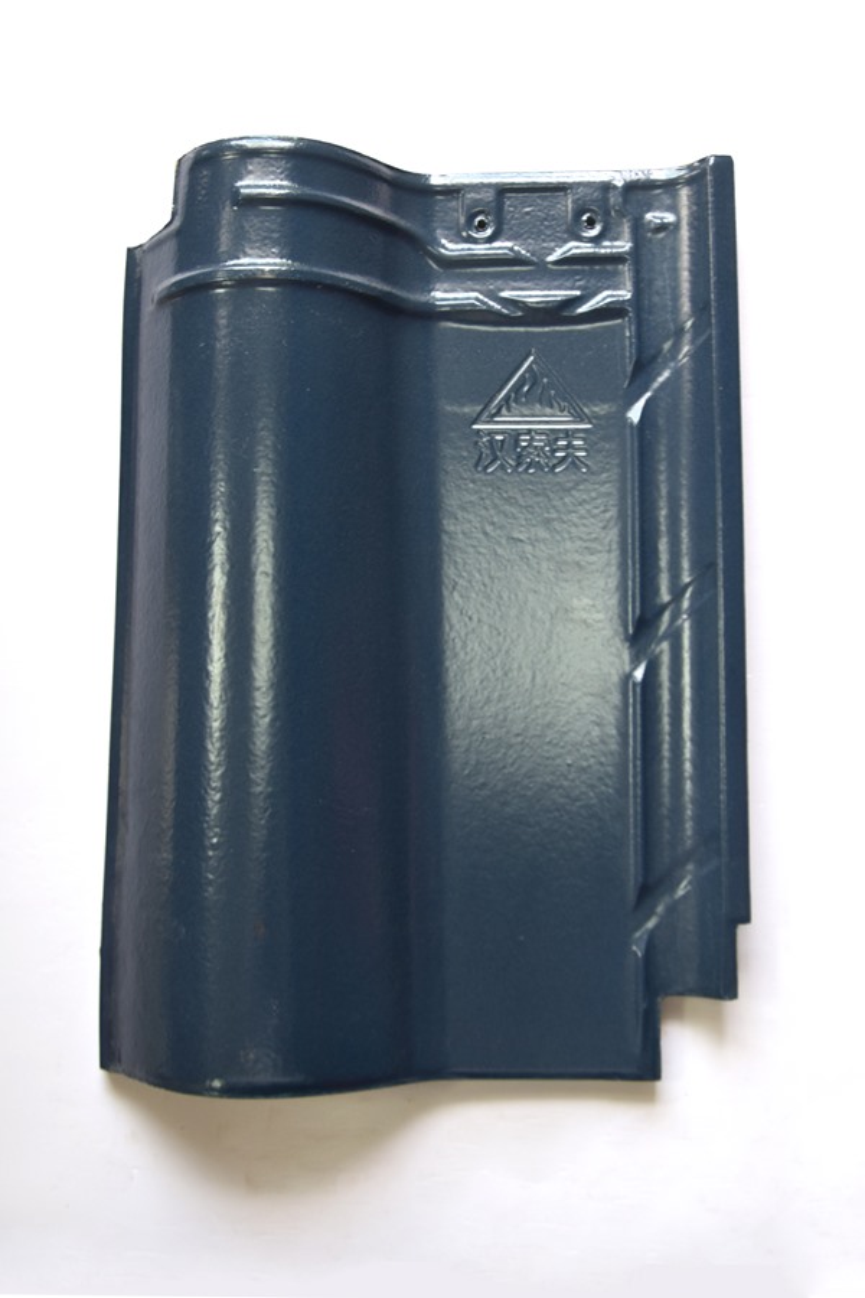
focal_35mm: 39
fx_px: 1406
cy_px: 649
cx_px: 432
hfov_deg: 34.2
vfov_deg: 49.6
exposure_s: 1/30
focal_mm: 26
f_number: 7.1
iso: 400
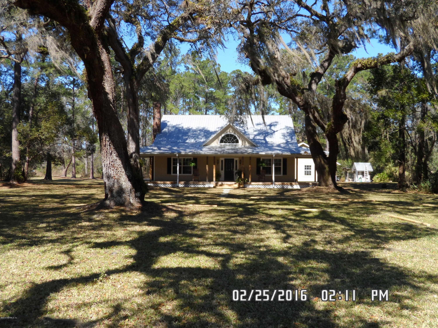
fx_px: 519
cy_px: 164
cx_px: 219
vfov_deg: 35.1
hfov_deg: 45.8
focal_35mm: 41
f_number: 3.7
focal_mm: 6.8
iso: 80
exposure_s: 1/500
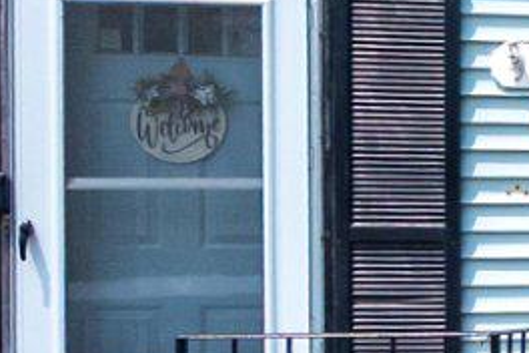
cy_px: 73
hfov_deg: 10.4
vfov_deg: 11.0
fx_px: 1822
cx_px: 1675
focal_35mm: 124
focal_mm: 16
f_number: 8
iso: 800
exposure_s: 1/1600
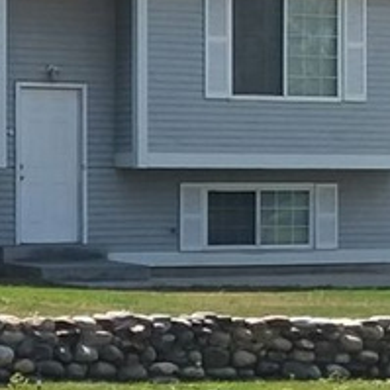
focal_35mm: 132
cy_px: 233
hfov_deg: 12.9
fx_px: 1683
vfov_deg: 13.2
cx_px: -94
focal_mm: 2.47
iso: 40
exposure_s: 1/1030
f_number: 1.9
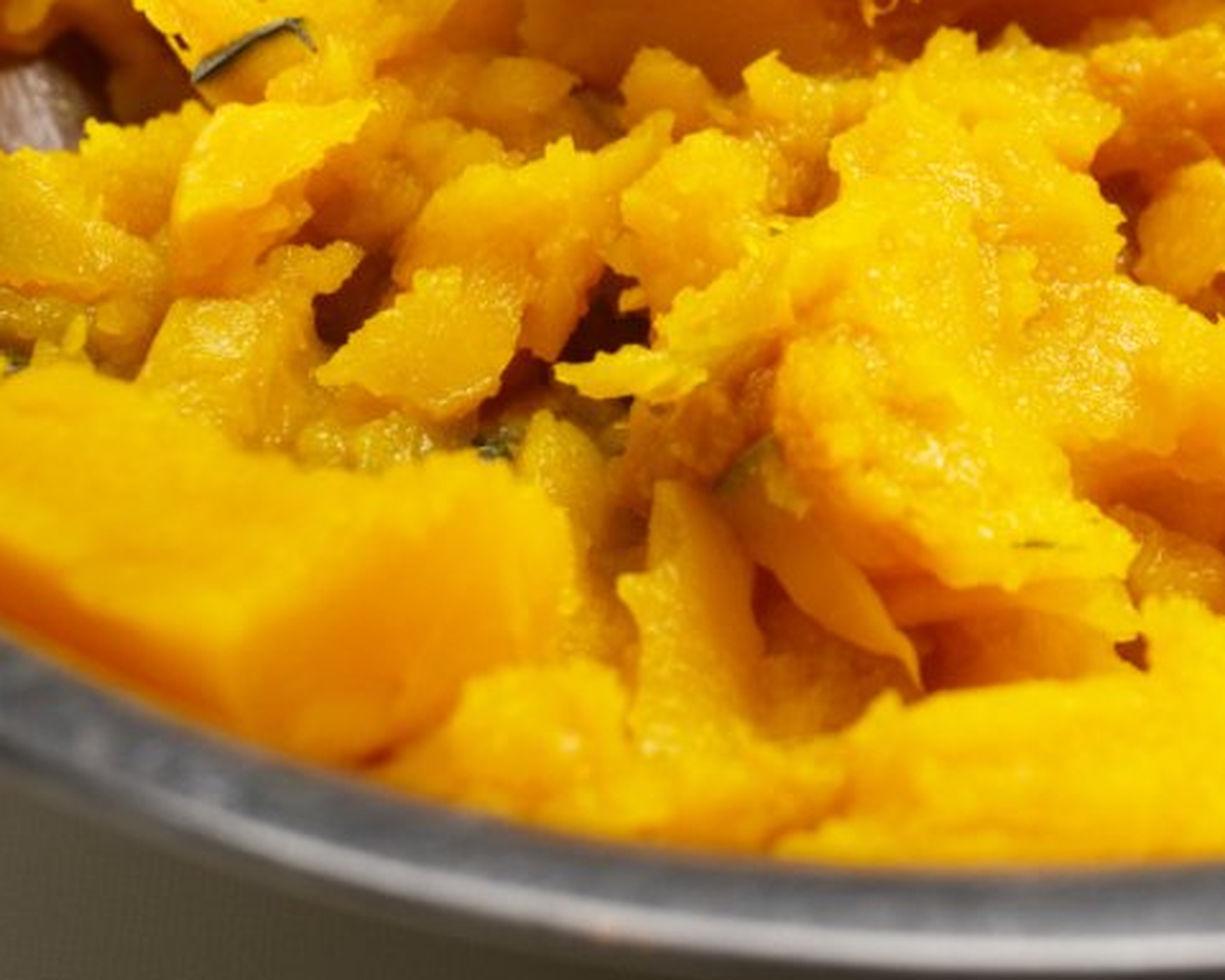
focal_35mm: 129
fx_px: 4677
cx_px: 1202
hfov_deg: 14.7
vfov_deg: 11.8
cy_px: 17
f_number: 9
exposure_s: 1/640
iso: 800
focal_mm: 55
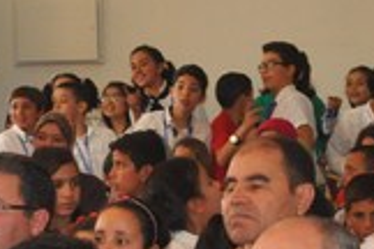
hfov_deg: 12.3
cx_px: 316
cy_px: 149
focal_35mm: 166
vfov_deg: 8.3
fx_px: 1724
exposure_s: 1/60
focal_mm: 28
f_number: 3.8
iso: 800
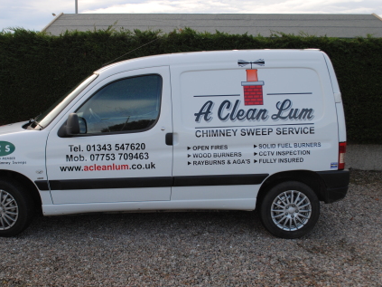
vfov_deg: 34.3
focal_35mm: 42
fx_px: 463
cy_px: 145
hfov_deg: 44.6
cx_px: 154
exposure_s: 1/125
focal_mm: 24
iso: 125
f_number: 5.6
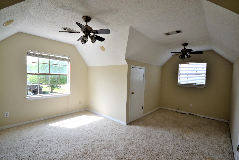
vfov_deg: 69.7
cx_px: 120
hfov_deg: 92.4
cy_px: 80
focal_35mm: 17
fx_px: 115
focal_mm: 11.5
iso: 100
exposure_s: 1/60
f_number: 5.6
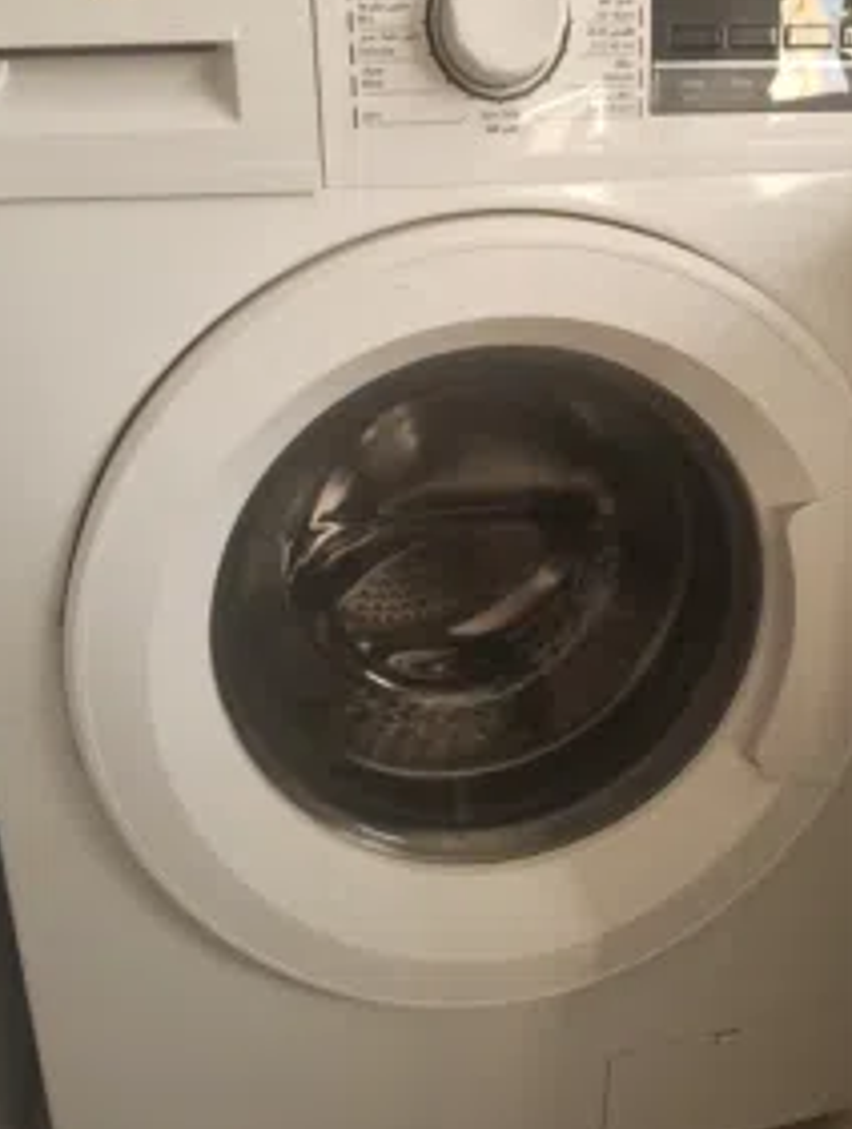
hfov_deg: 41.9
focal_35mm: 34
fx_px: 1112
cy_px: 623
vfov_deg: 53.8
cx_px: 402
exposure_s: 1/50
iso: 448
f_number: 1.88
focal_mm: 5.56
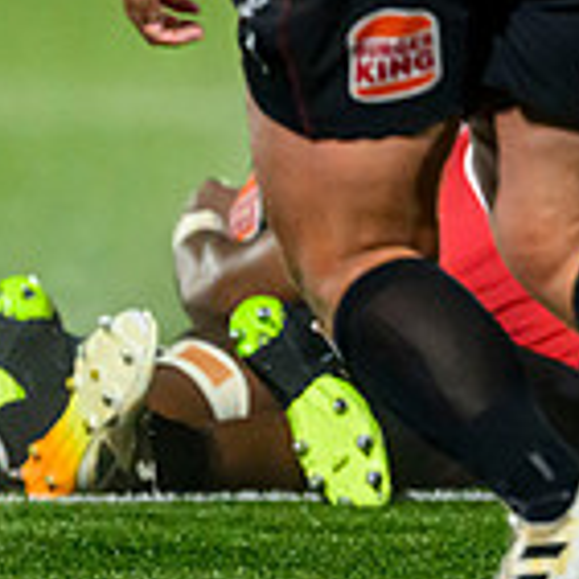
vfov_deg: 1.1
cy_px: -211
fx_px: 31186
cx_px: 1271
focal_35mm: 1648
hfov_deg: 1.1
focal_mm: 400
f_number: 3.2
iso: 8000
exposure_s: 1/2500
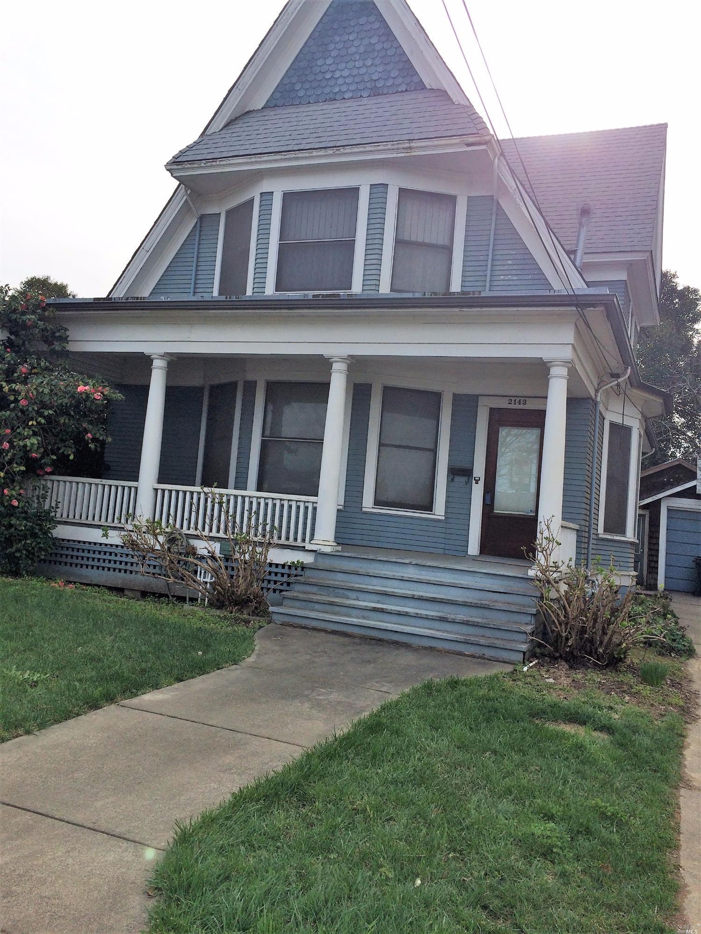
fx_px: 783
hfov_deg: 48.2
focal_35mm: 29
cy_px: 467
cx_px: 350
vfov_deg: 61.7
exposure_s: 1/1414
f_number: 2.2
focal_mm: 4.15
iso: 32
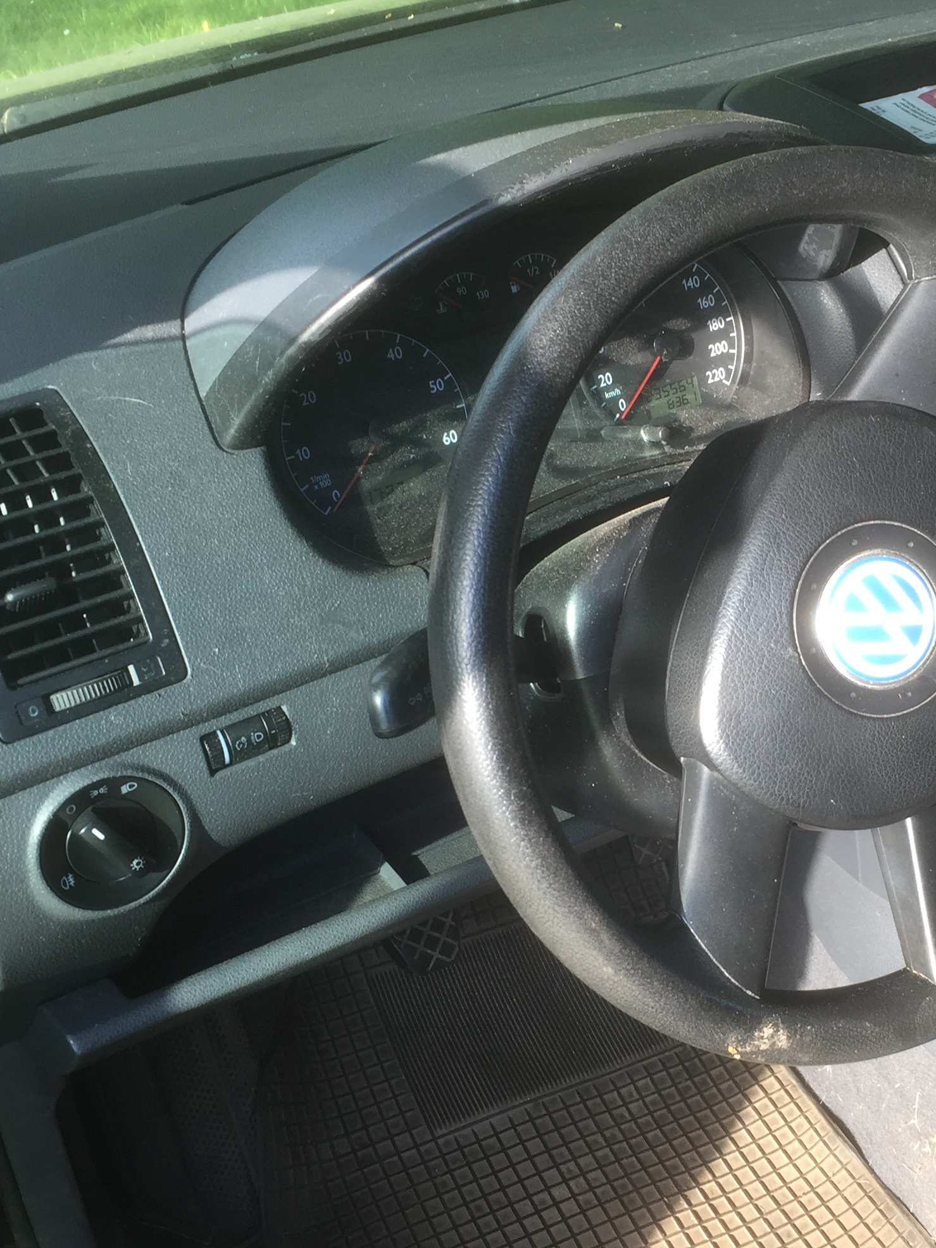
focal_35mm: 48
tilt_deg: -32.9
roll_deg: +1.3
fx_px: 1731
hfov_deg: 30.0
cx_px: 638
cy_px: 692
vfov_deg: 39.6
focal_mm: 4.15
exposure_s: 1/108
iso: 32
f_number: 2.2
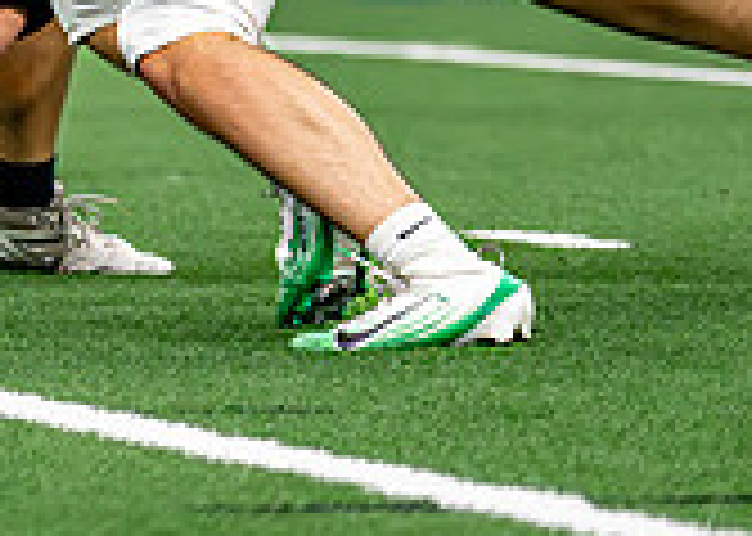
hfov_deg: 3.0
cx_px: -294
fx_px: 14490
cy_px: -342
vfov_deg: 2.1
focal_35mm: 679
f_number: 2.8
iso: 5000
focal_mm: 128
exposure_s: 1/2000
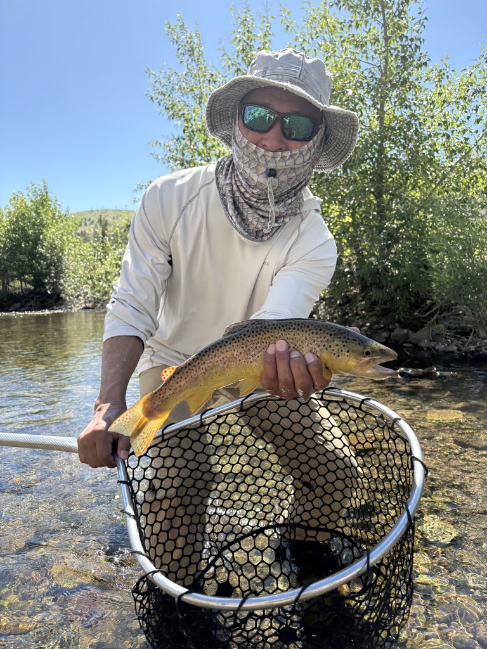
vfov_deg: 67.3
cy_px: 324
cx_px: 244
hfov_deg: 53.1
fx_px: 488
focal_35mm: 26
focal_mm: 5.96
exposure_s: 1/1420
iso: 64
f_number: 1.6
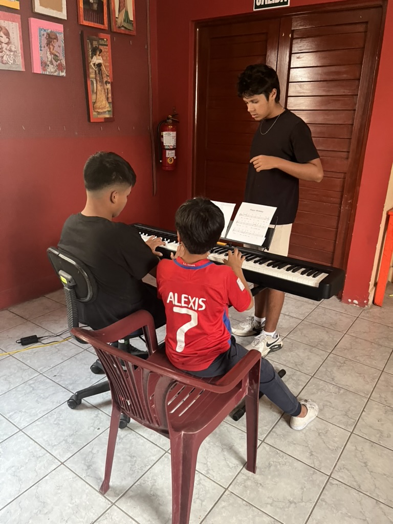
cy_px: 262
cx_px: 196
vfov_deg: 67.3
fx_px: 394
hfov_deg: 53.1
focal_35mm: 26
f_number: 1.6
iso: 640
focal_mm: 5.1
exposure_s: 1/30
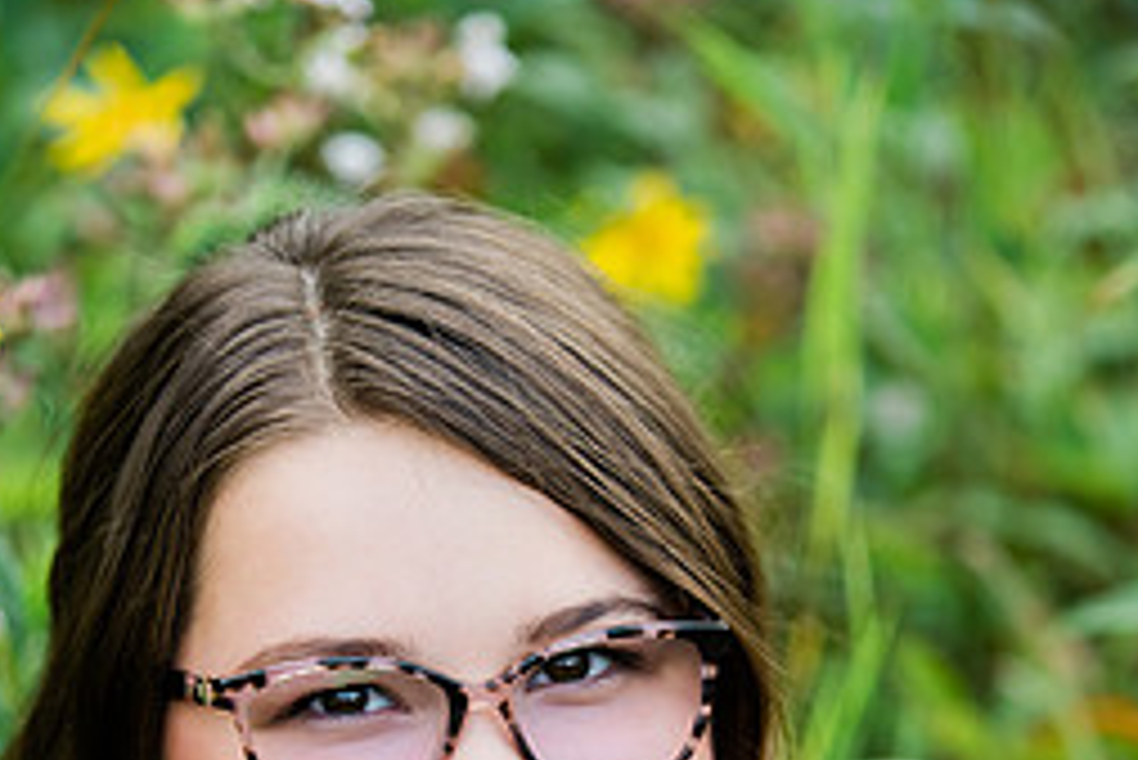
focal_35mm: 160
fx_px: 5060
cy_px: 944
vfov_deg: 8.5
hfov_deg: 12.8
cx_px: 499
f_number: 2.8
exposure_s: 1/250
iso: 320
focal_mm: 90
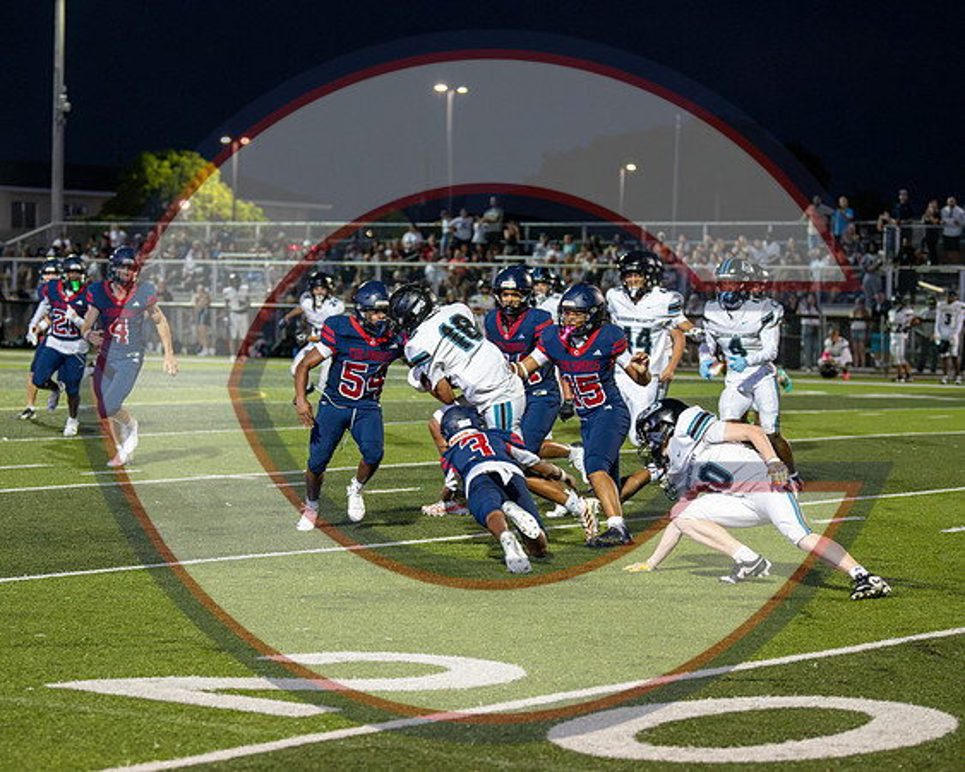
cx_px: 423
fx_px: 3269
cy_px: 479
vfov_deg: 13.4
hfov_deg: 16.8
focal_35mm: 114
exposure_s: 1/1000
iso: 8000
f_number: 2.8
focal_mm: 82
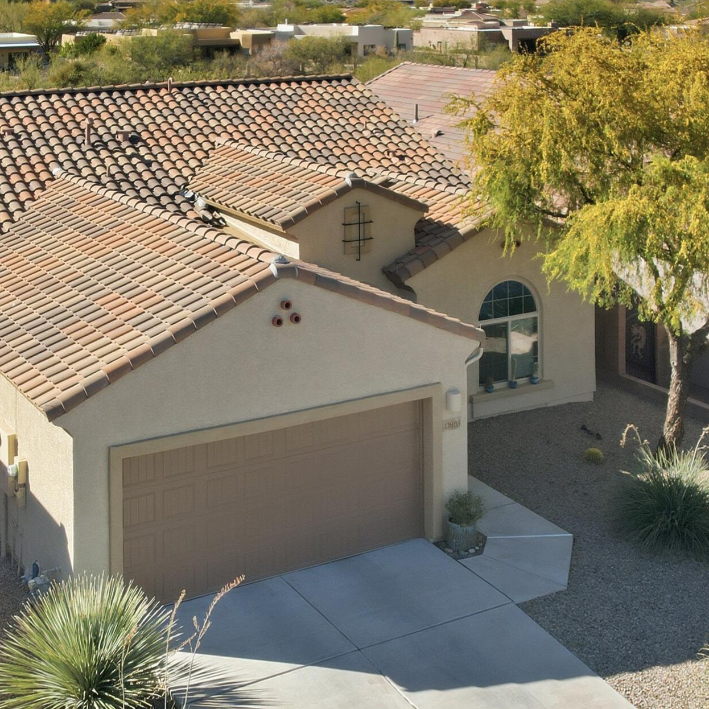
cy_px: 375
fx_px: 1043
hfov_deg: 37.2
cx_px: 246
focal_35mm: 45
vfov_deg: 37.5
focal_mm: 8.4
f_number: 2.8
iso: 110
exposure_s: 1/1500
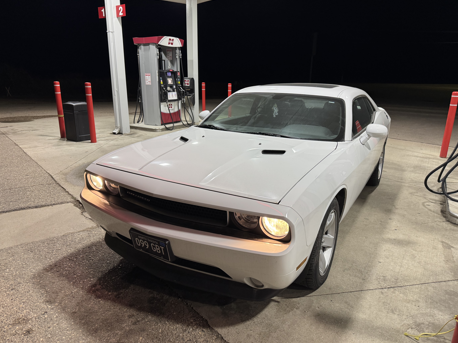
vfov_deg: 54.9
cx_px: 229
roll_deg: -0.9
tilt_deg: -15.8
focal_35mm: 25
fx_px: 331
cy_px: 177
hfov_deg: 69.4
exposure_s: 1/121
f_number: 1.78
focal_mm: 6.76
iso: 200
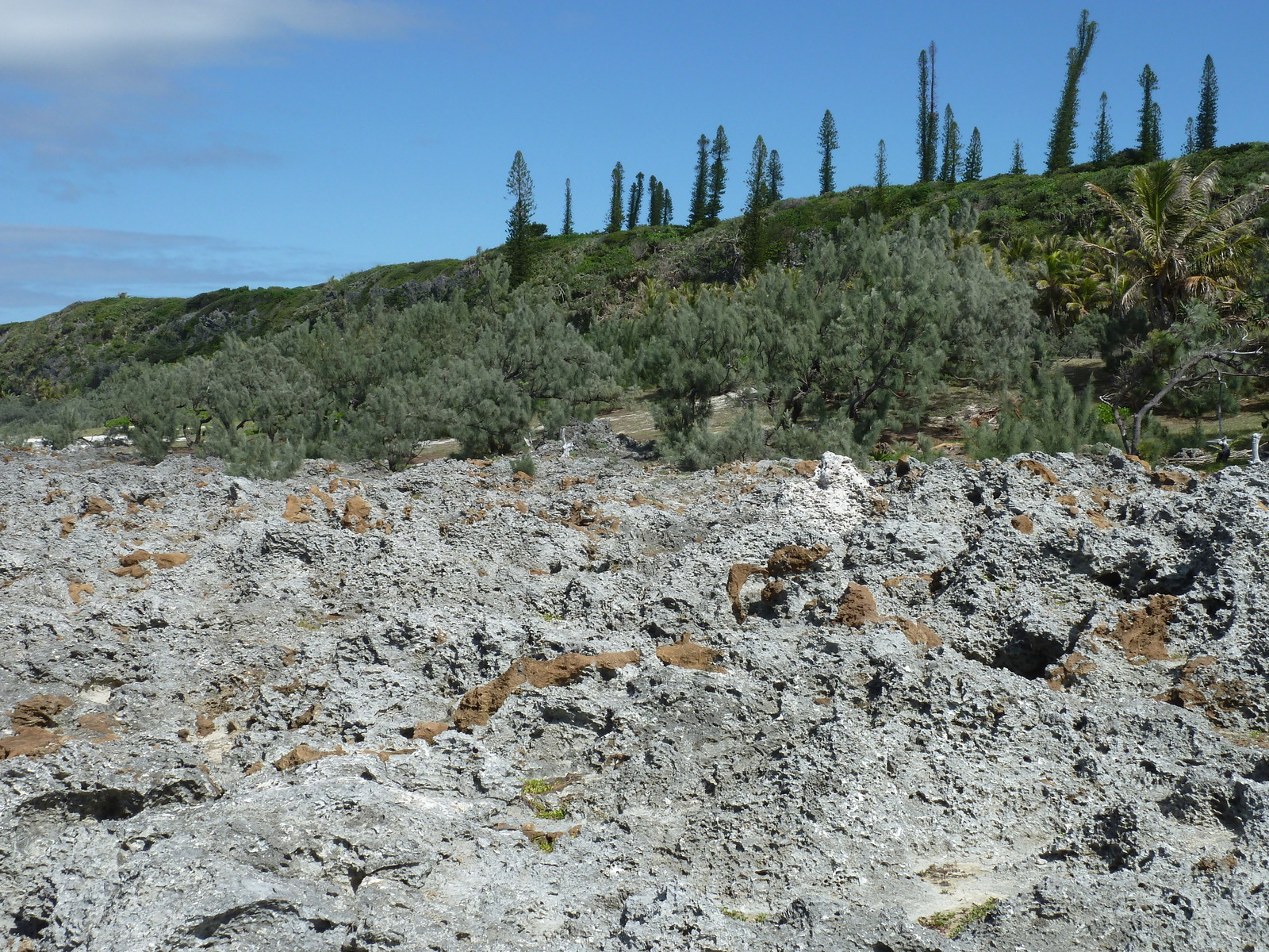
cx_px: 634
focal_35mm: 44
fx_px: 1613
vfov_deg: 32.9
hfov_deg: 42.9
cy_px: 476
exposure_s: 1/400
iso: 80
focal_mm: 7.3
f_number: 5.6
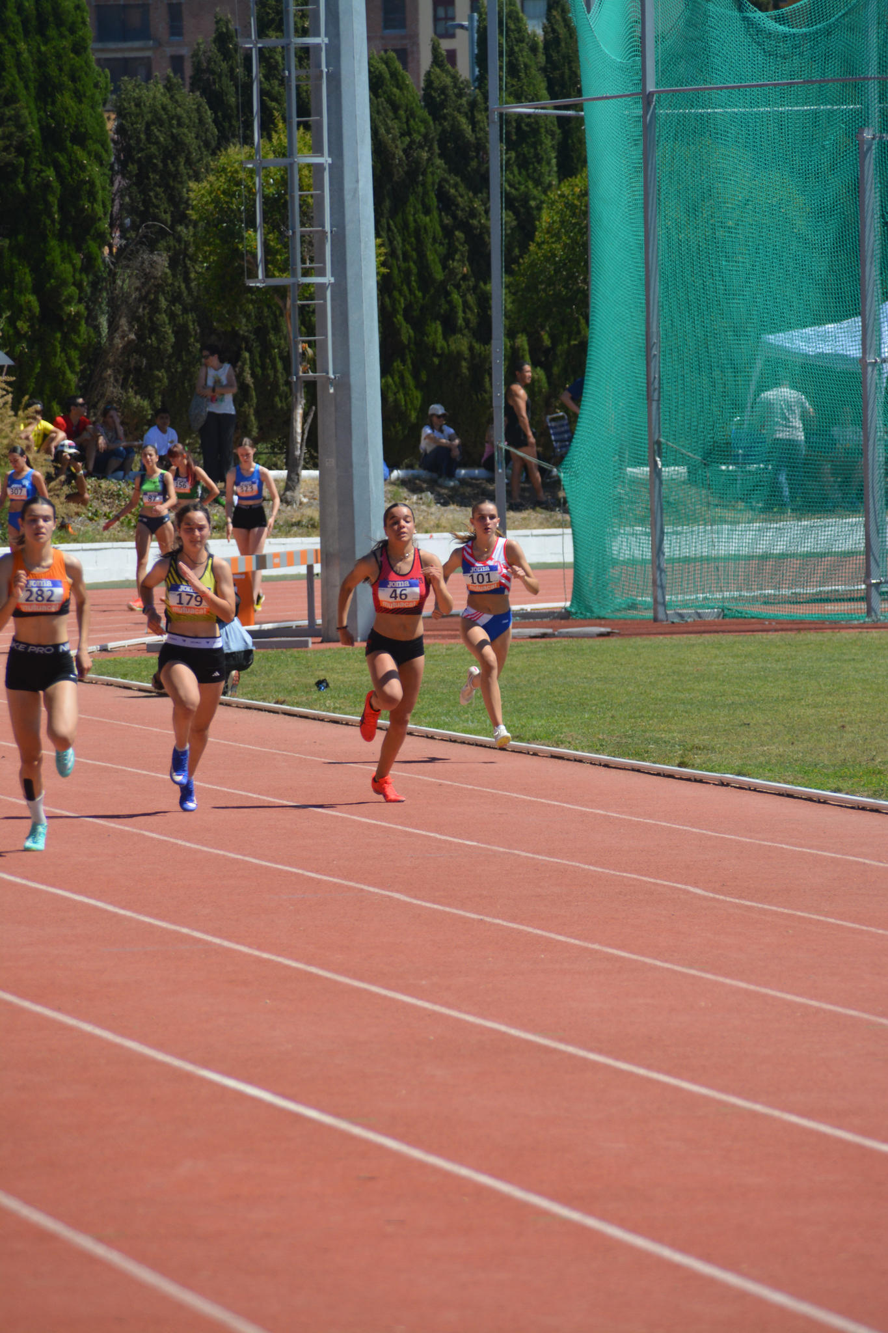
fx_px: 11101
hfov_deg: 4.6
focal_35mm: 300
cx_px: 444
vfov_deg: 6.9
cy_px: 666
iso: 400
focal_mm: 200
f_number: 6.3
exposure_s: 1/1600
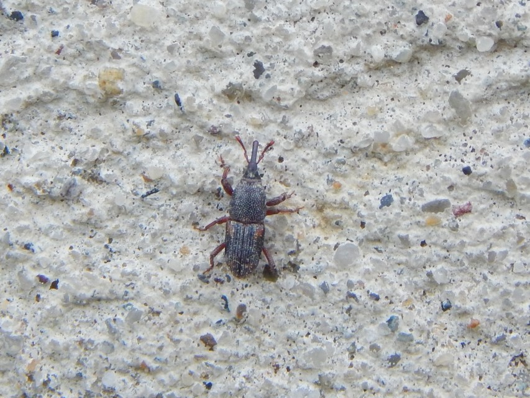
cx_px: 265
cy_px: 199
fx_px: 2450
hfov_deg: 12.3
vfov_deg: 9.3
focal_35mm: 160
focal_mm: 28.7
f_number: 5.1
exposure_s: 1/250
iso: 160
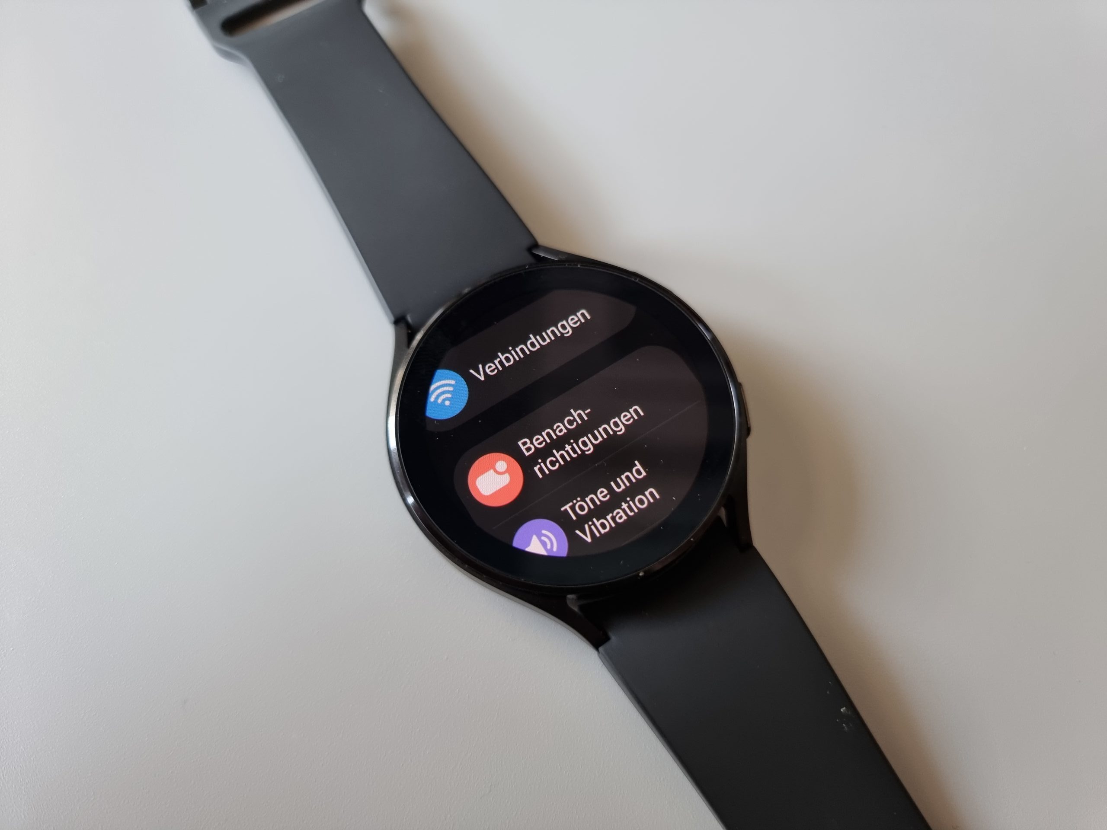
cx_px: 554
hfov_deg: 71.6
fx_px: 768
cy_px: 415
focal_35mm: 24
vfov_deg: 56.8
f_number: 1.8
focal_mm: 6.7
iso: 80
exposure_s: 1/60
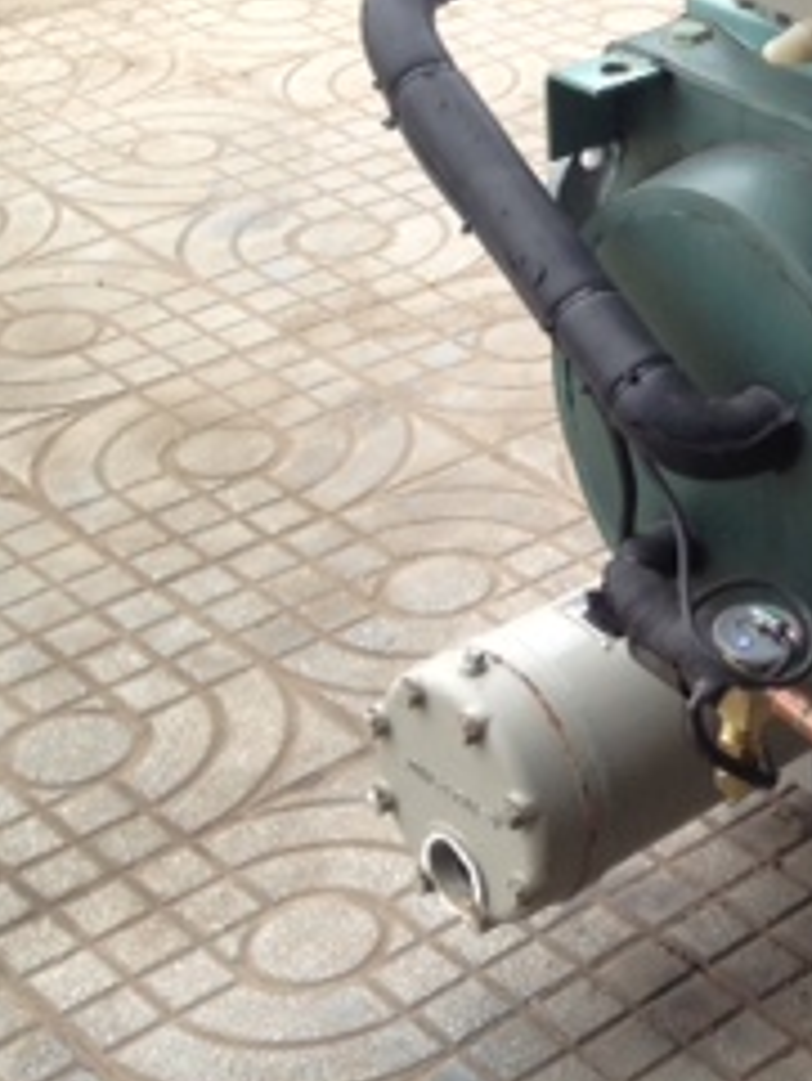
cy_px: 108
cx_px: 1283
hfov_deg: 14.6
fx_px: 2906
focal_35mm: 93
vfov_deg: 20.6
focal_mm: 4.28
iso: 50
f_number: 2.4
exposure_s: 1/205
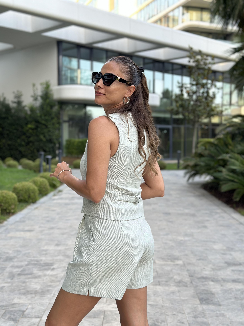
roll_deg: -0.6
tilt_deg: -2.4
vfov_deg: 39.7
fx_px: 451
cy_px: 163
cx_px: 122
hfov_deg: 30.3
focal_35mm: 48
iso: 80
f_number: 1.78
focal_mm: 6.86
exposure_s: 1/236
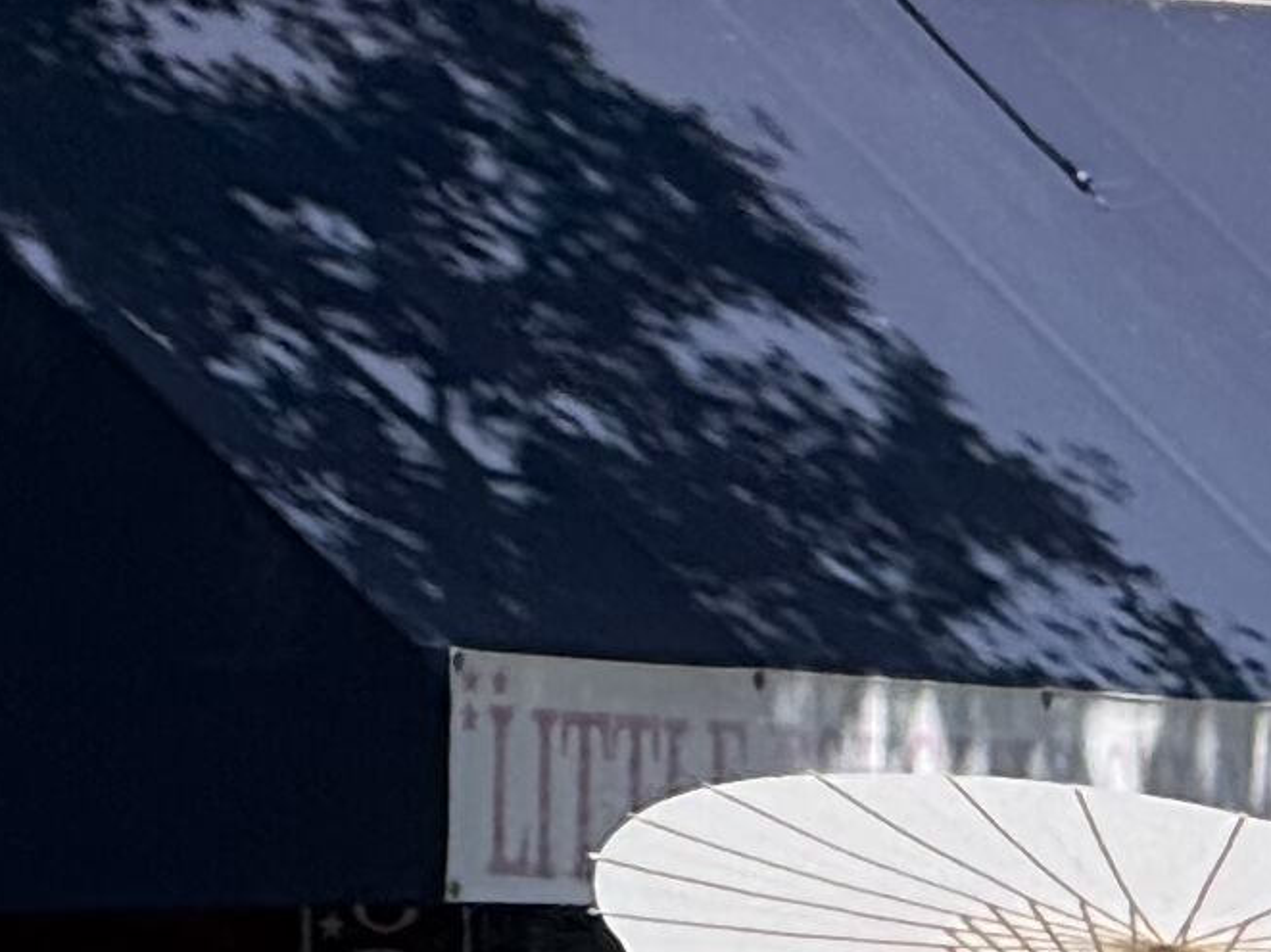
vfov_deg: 2.0
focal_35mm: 731
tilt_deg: -0.7
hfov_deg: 2.7
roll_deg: -0.1
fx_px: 26830
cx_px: -73
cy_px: 2011
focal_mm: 15.66
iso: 64
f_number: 2.8
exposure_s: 1/1080
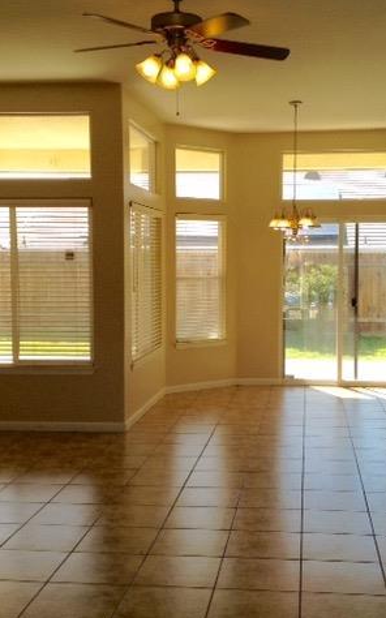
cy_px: 309
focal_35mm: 50
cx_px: 228
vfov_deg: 40.3
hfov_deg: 25.8
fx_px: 842
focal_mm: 4.28
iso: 50
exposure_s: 1/347
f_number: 2.4
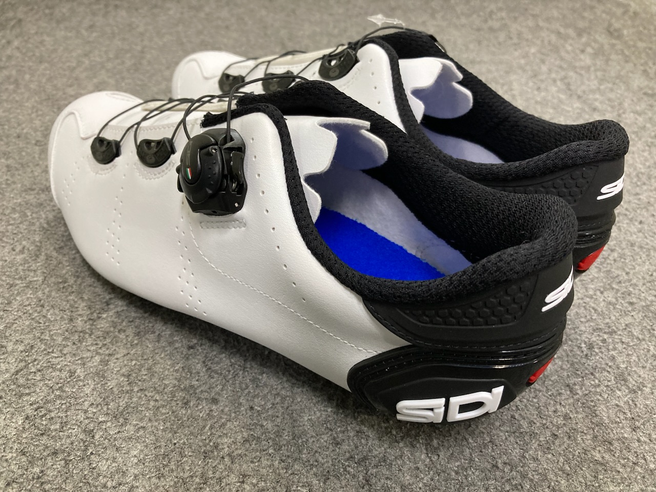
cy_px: 246
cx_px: 328
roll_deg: -1.9
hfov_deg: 63.4
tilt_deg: -39.9
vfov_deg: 49.7
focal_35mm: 28
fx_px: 531
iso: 250
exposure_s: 1/50
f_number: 1.8
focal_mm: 3.99
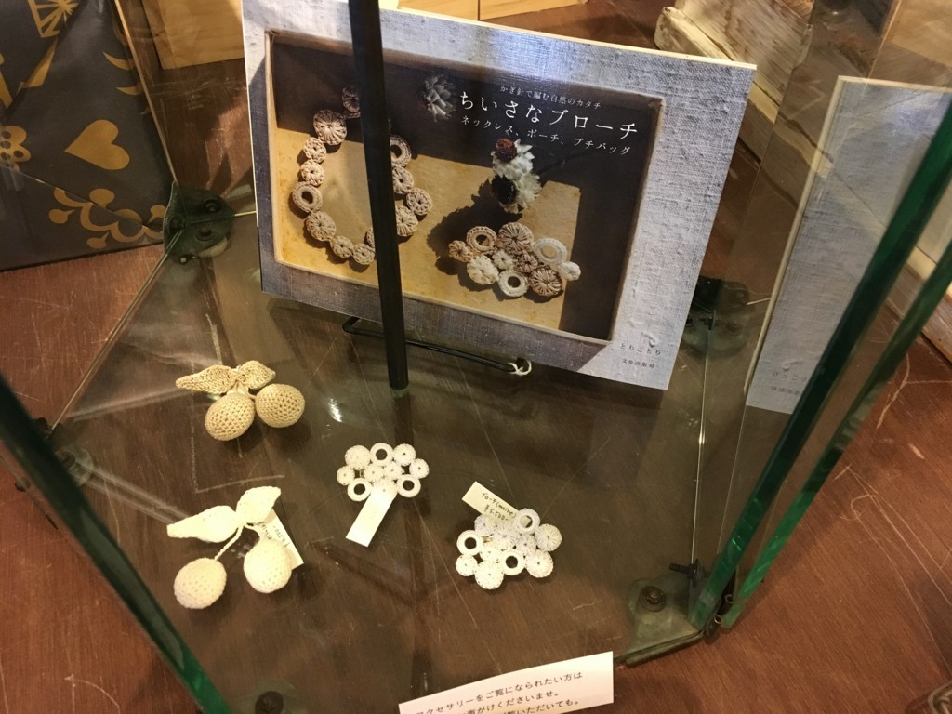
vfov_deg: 48.2
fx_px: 798
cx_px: 476
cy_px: 357
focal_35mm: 29
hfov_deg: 61.7
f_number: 2.2
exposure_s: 1/30
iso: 200
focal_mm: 4.15
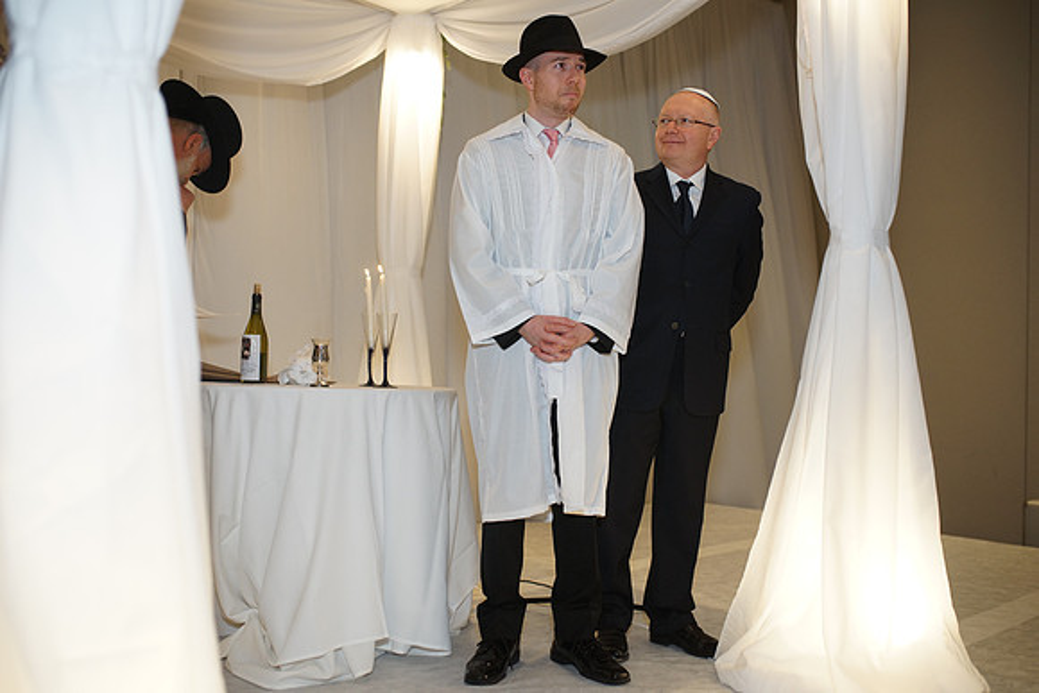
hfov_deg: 54.4
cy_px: 346
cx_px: 520
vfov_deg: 37.9
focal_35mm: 35
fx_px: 1010
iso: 800
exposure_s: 1/125
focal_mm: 35
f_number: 2
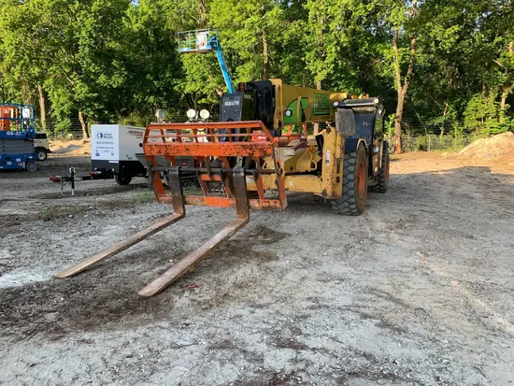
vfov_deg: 53.1
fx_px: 386
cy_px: 193
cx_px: 257
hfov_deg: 67.3
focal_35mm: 26
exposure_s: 1/217
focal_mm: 4.25
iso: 25
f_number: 1.8
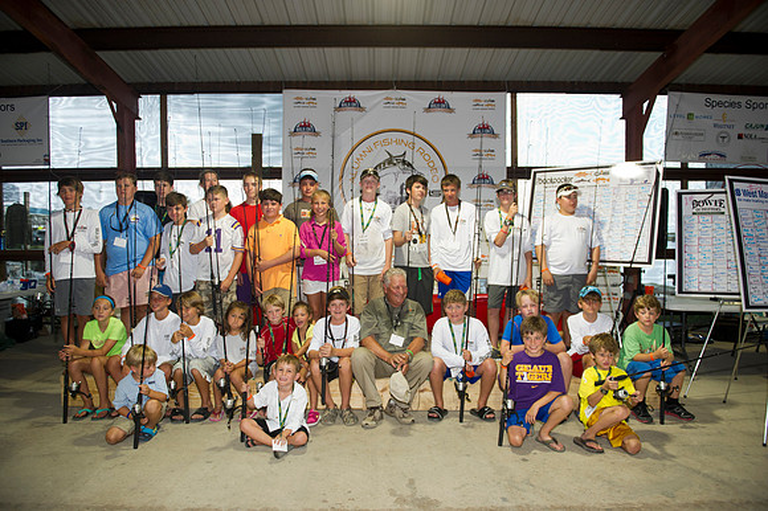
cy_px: 256
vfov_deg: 53.1
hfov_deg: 73.8
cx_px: 384
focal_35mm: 24
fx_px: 512
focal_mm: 24
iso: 400
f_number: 2.8
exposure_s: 1/160
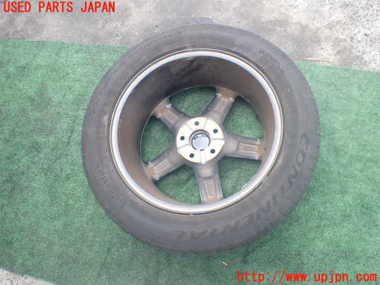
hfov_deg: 60.0
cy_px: 142
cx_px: 190
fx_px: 329
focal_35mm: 30
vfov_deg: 46.8
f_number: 2.3
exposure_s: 1/160
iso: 100
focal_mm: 5.4
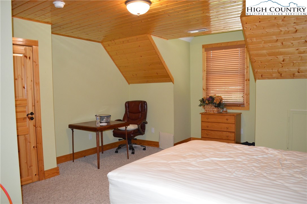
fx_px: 230
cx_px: 154
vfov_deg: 47.8
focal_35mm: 27
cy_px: 102
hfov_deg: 67.4
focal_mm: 18
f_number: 3.5
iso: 1250
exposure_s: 1/60
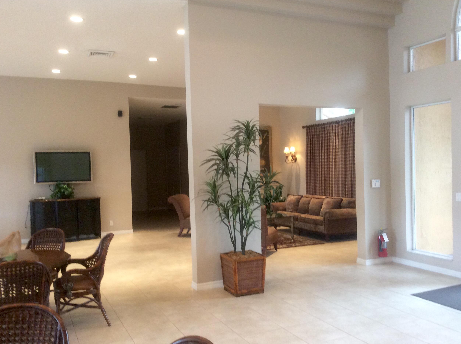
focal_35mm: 33
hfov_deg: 55.4
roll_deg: +1.0
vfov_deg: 42.8
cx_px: 232
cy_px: 176
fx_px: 439
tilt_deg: -3.8
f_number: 2.4
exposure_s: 1/24
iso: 100
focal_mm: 3.3
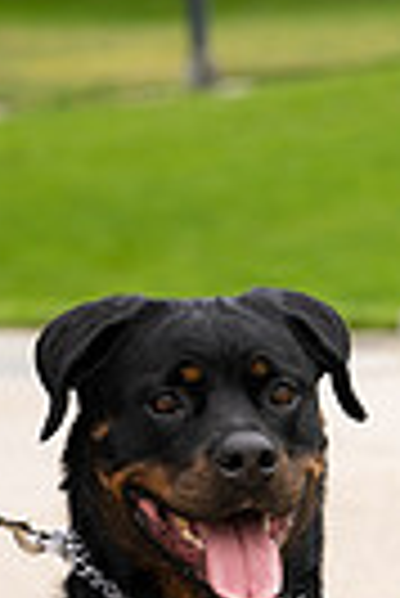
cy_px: 656
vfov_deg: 8.0
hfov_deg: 5.4
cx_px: 207
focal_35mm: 254
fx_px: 4222
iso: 640
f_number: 4
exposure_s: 1/500
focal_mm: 75
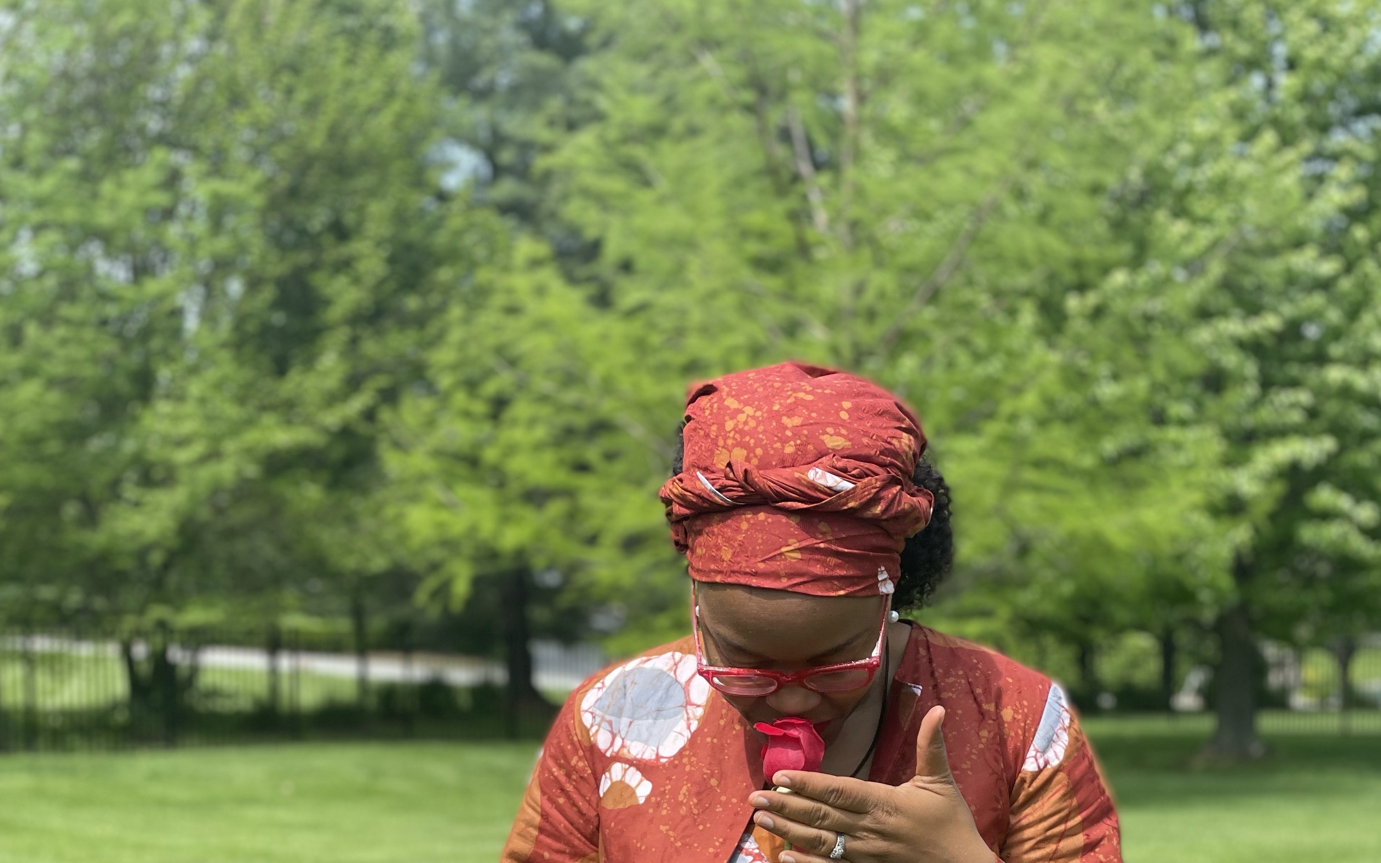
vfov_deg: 17.2
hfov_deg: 27.8
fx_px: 2785
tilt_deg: -6.5
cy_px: 854
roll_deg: +0.4
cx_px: 691
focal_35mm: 74
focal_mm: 6
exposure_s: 1/516
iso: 32
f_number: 2
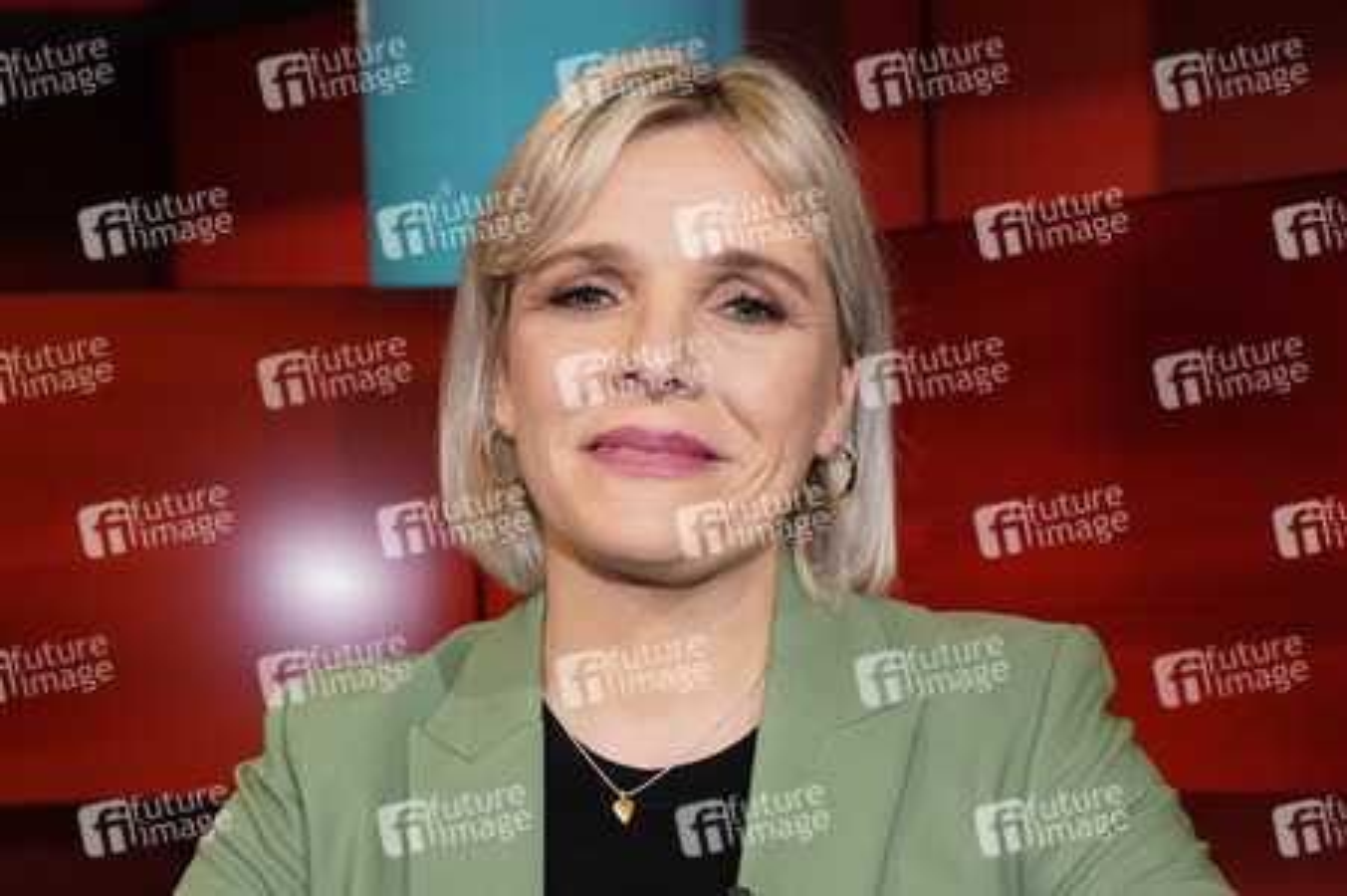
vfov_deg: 42.3
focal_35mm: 31
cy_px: 448
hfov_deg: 60.3
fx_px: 1159
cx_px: 674
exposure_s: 1/160
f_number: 5
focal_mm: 31
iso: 1600
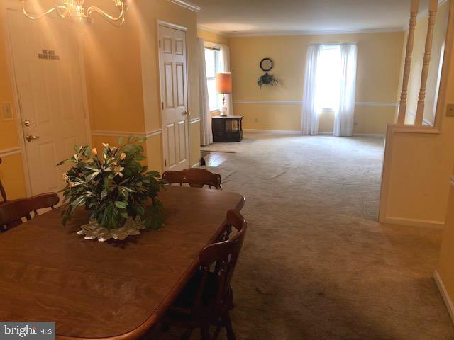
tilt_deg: -14.8
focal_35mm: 28
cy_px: 170
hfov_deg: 63.4
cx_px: 227
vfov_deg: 49.7
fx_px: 367
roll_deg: +0.0
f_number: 1.8
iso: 25
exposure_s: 1/15
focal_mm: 3.99
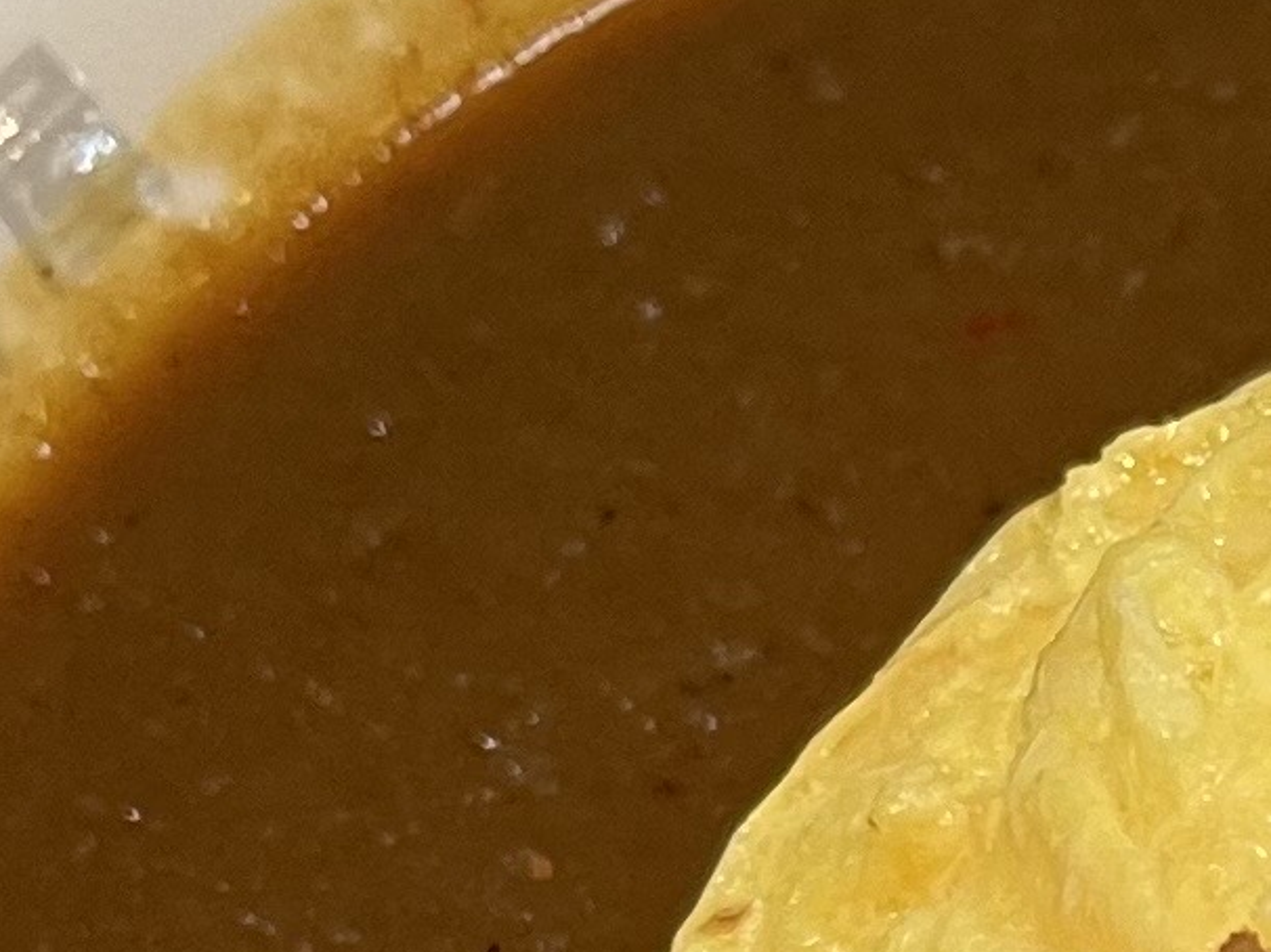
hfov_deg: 10.6
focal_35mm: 173
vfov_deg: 8.2
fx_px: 6350
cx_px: 2448
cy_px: 1870
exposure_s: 1/60
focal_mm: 5.1
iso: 100
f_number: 1.6
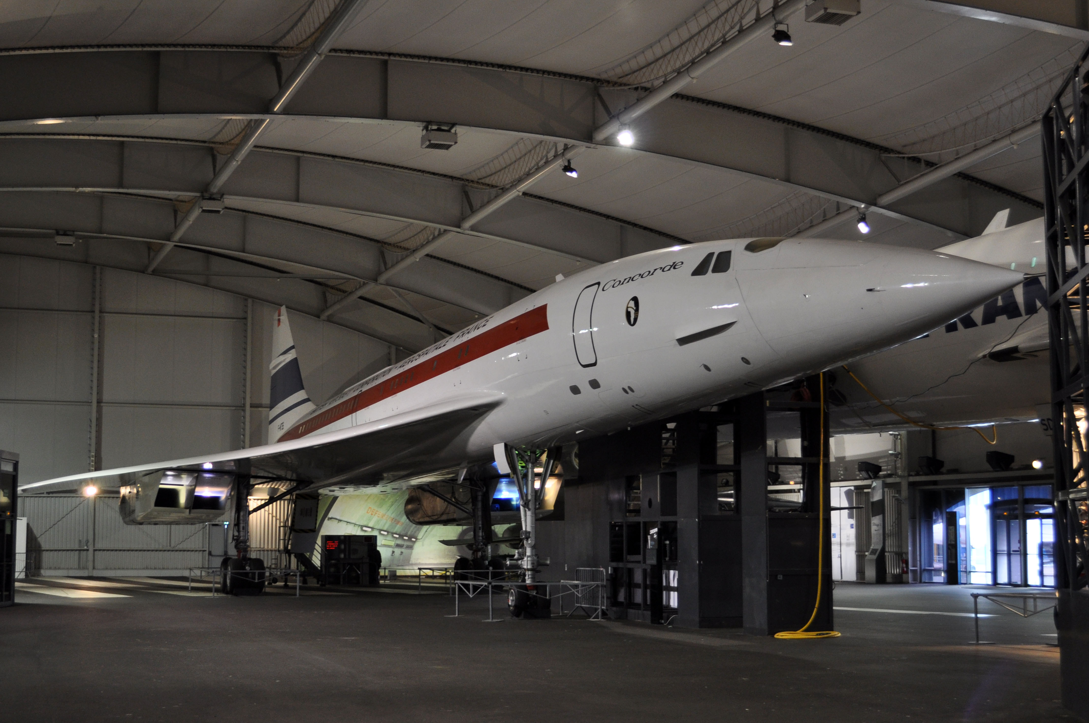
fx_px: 1269
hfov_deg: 46.4
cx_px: 544
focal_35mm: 42
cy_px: 362
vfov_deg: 31.8
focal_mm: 28
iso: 400
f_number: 4.5
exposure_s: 1/20
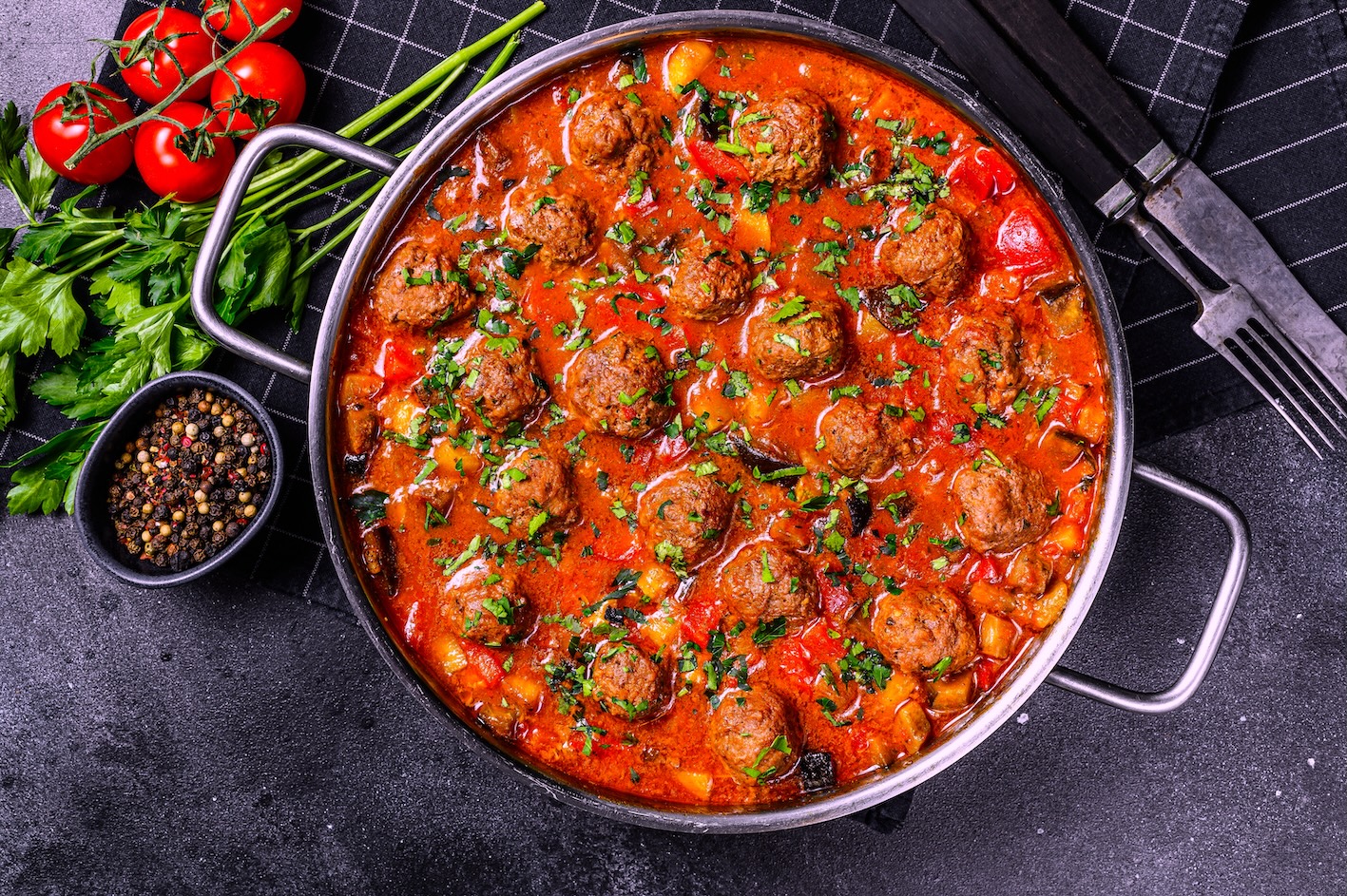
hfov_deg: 39.6
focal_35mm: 50
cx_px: 674
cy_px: 448
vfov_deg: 27.0
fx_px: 1870
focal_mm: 50
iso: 200
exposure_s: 1/125
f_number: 10
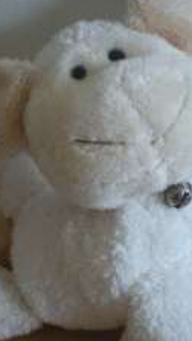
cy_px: 213
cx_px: 107
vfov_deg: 29.2
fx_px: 652
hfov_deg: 16.8
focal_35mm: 72
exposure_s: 1/39.6
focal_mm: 6.3
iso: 200
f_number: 3.1
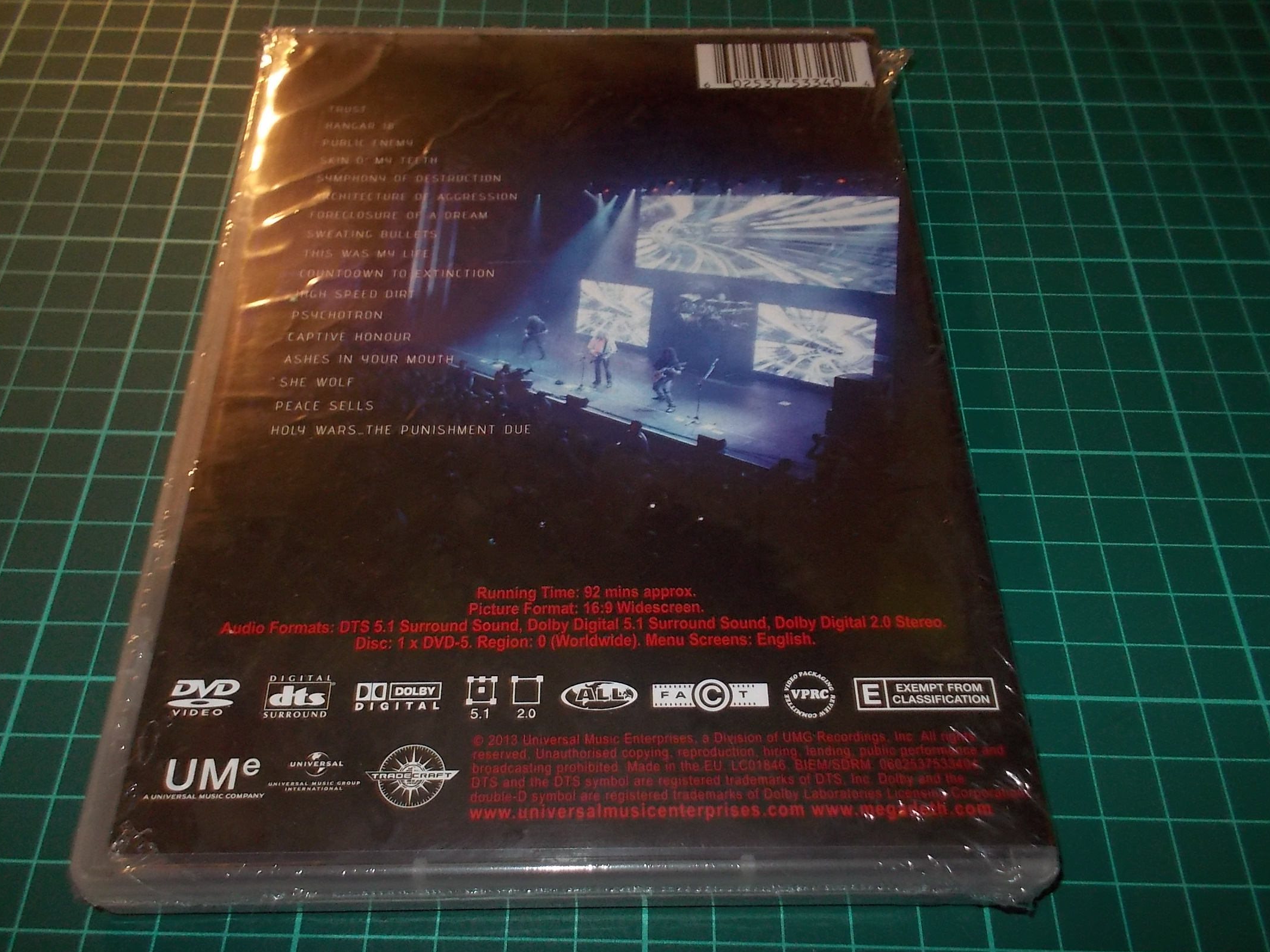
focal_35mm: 31
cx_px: 625
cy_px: 508
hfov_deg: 58.3
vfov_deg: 45.4
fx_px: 1137
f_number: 3.3
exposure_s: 1/30
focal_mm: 4.1
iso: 200
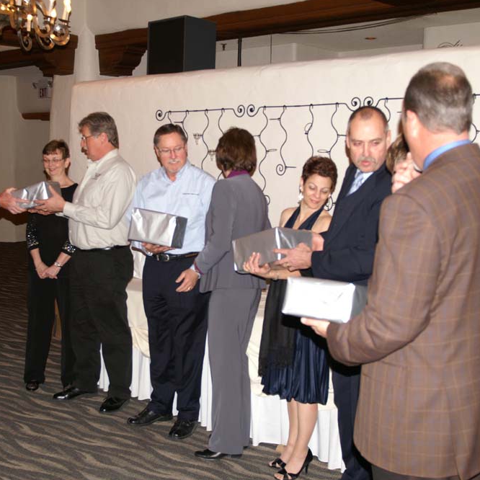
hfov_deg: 36.0
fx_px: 737
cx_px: 204
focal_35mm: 47
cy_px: 242
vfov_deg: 36.1
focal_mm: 24
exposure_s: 1/60
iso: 200
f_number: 3.5
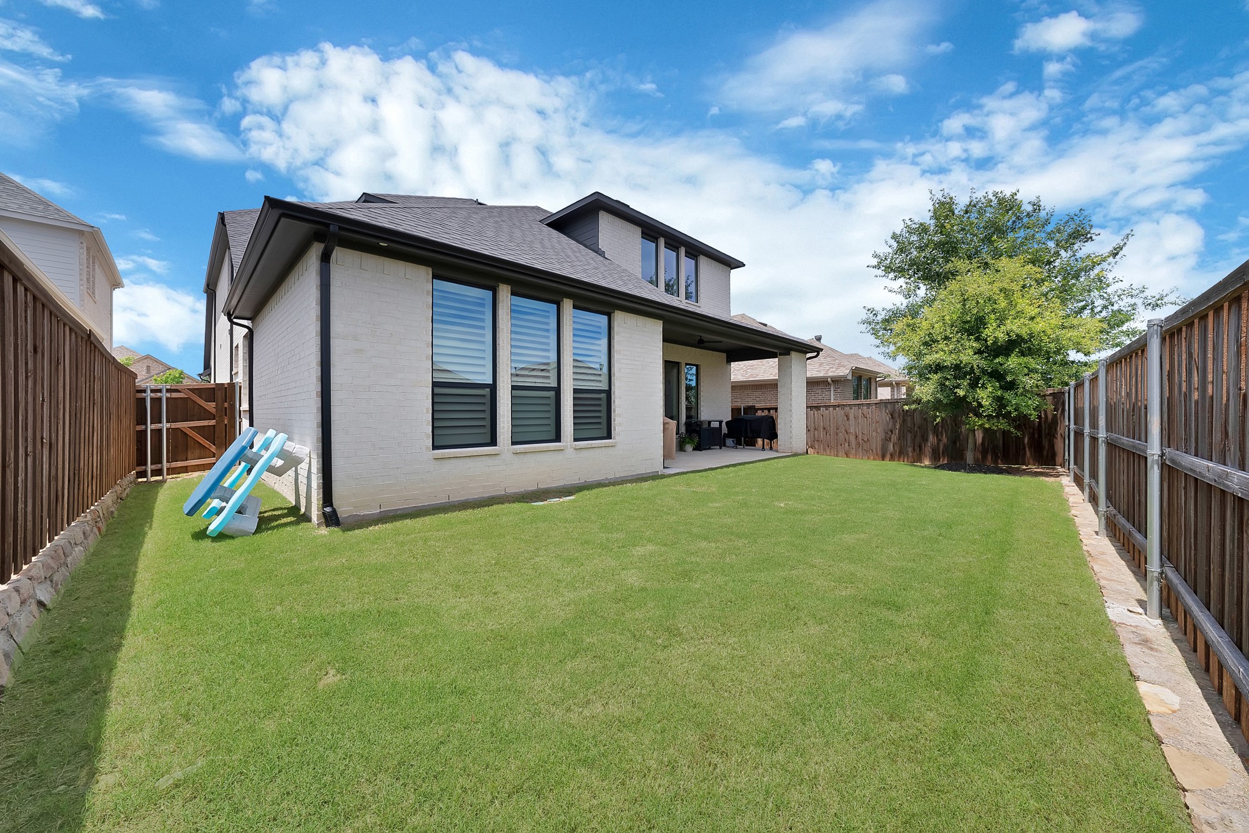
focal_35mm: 12
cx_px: 624
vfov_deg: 90.1
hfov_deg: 112.6
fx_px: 416
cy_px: 416
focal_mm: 12
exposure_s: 1/400
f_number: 9
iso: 640
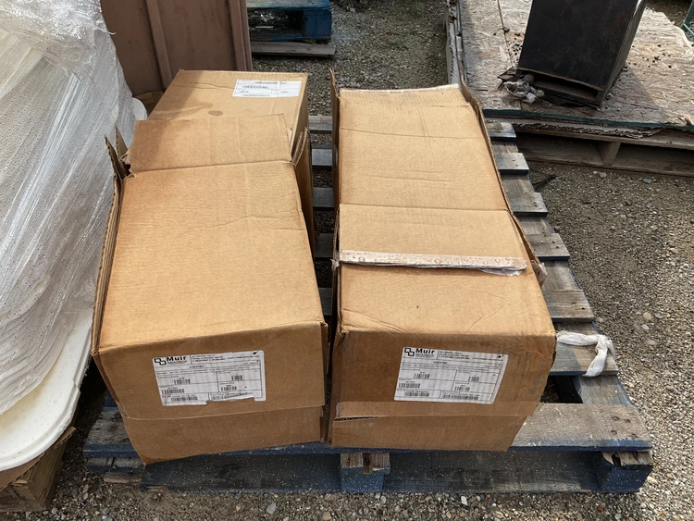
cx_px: 347
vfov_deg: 48.3
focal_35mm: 29
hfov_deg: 61.6
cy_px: 260
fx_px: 582
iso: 25
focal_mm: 3
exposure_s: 1/1490
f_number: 1.8
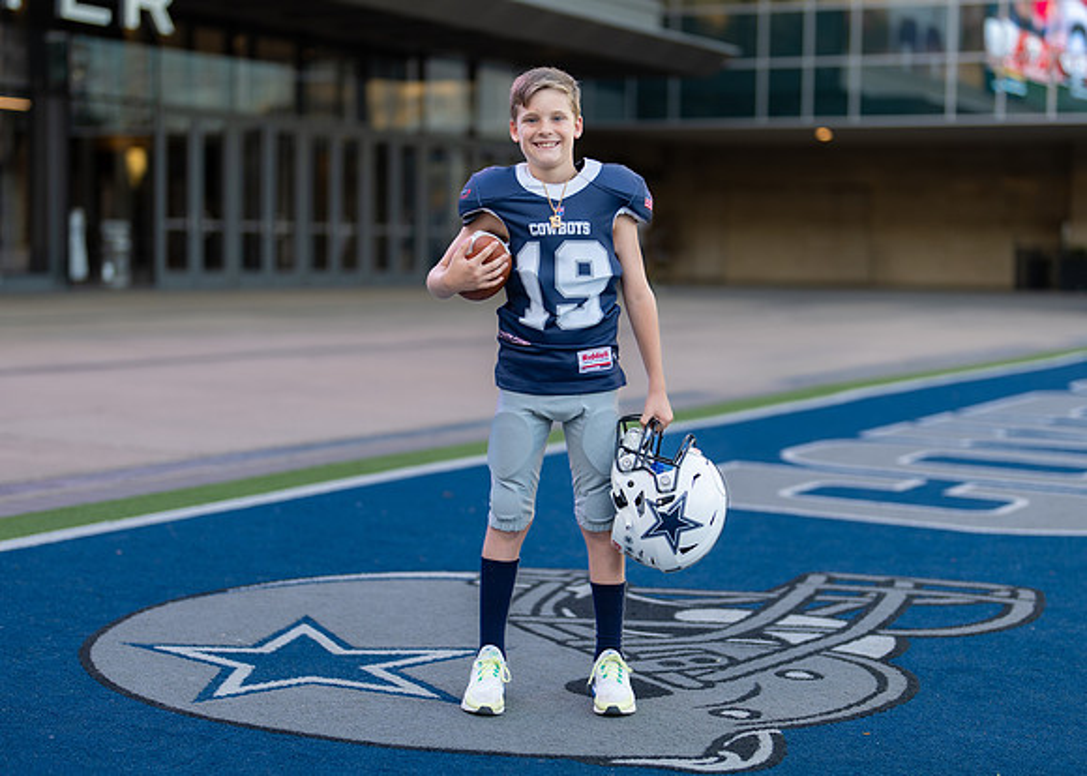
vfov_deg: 21.3
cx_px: 562
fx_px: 2062
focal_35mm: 67
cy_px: 422
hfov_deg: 29.5
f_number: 1.2
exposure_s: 1/400
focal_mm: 50
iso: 100
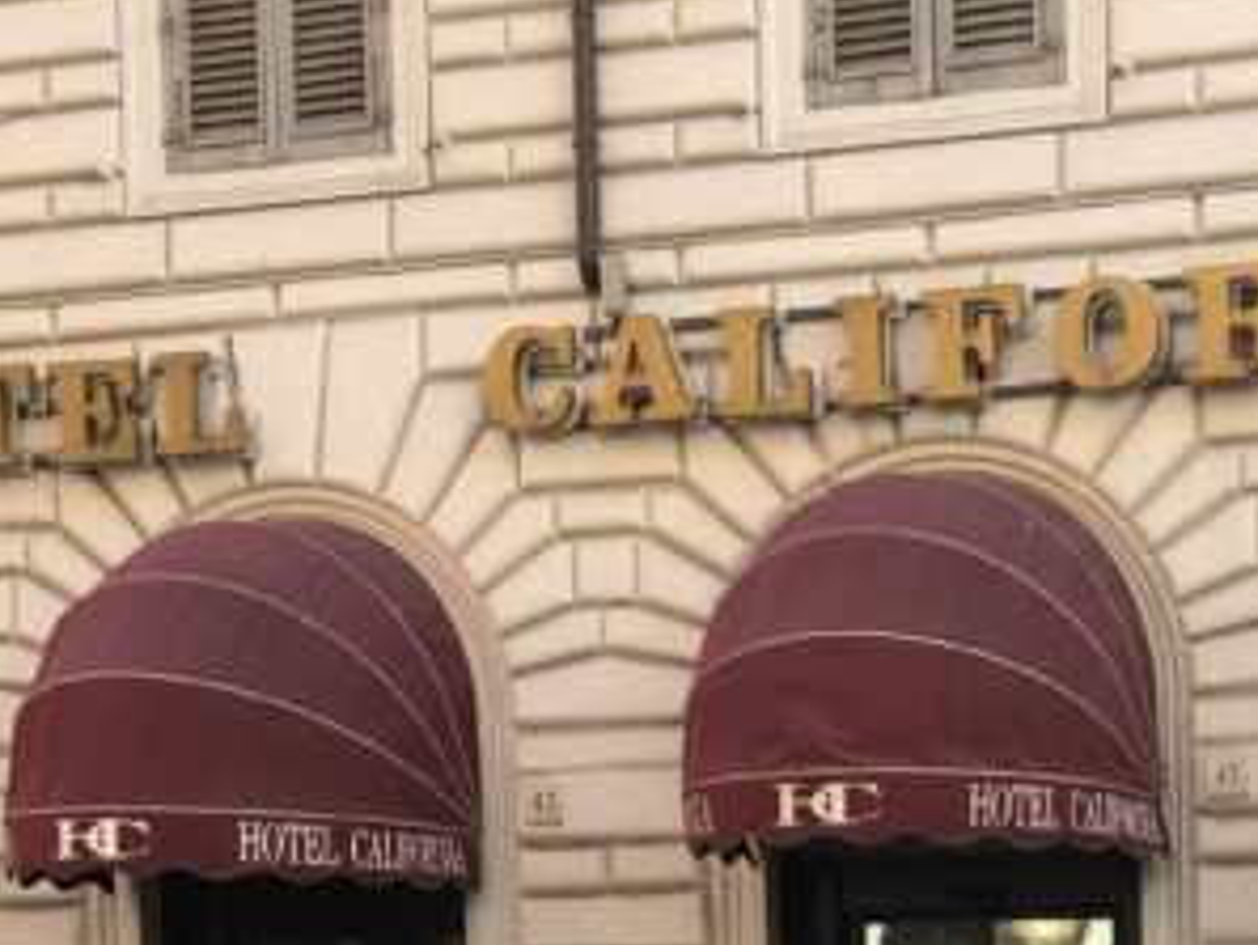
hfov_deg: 24.9
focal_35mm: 75
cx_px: 1216
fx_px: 2727
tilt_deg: -4.2
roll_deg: +1.3
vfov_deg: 18.4
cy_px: 1199
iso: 25
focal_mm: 4.15
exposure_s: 1/123
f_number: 2.2
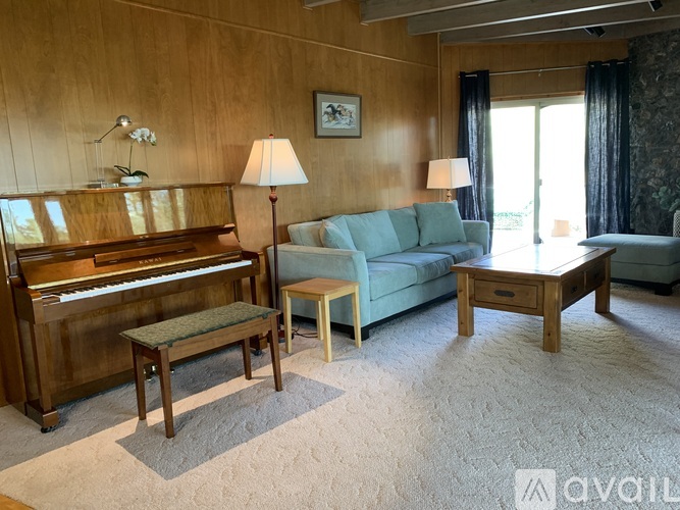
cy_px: 255
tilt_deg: -9.9
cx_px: 340
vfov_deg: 53.0
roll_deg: +2.8
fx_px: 511
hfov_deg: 67.3
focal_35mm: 26
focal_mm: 4.25
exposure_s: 1/60
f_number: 1.8
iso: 160
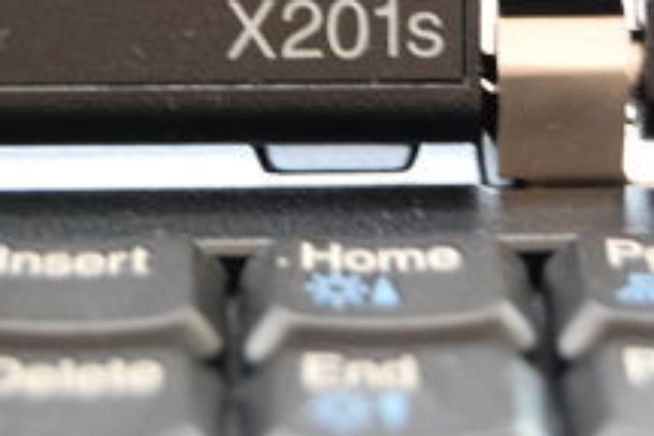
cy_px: 38
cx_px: 354
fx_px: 3326
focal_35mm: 183
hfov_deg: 11.2
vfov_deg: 7.5
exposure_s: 1/8
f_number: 5.6
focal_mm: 55
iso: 800
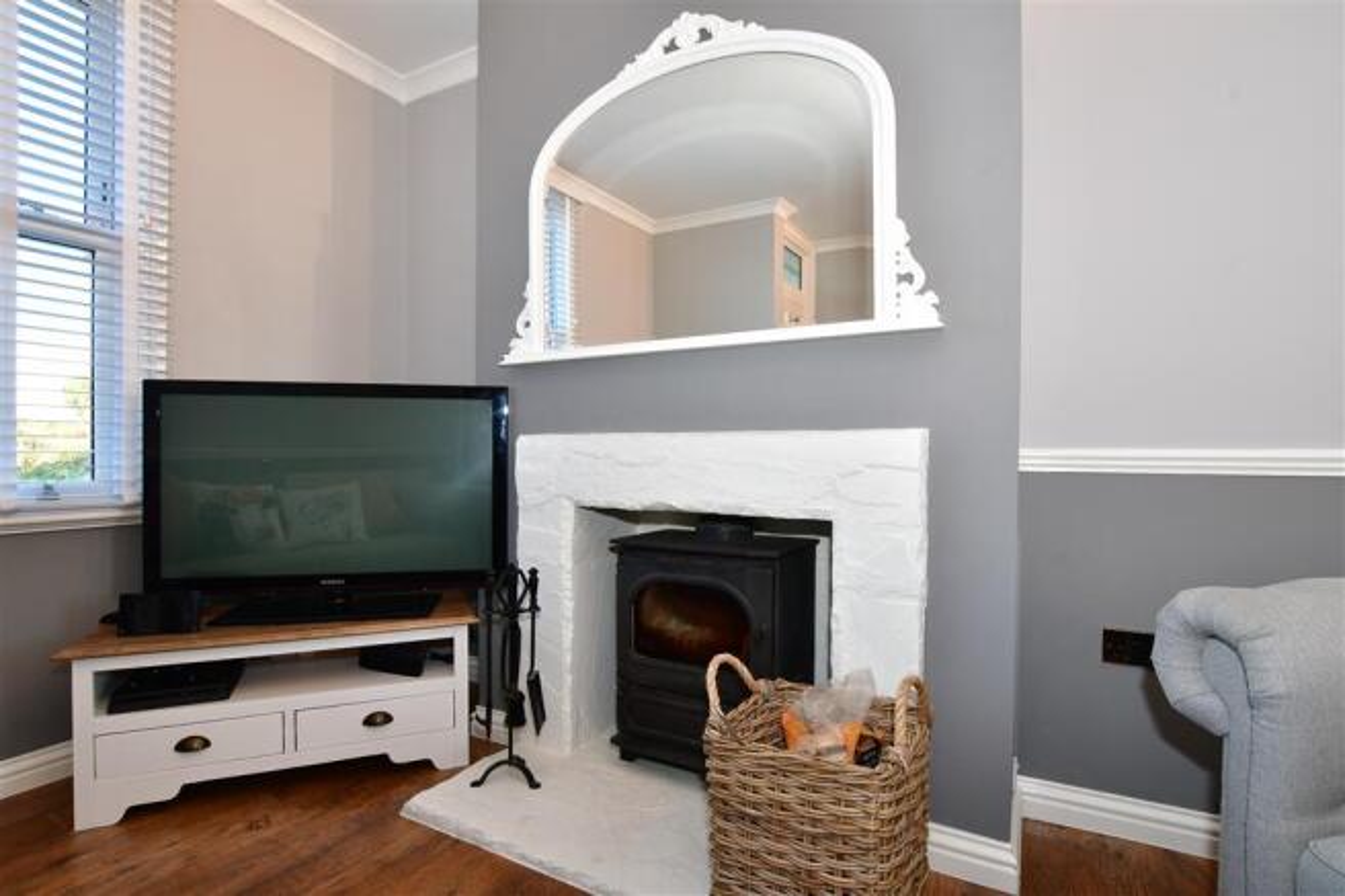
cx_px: 672
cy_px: 448
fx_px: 560
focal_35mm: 15
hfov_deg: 100.4
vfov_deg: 77.3
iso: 200
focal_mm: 10
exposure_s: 1/13
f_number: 8
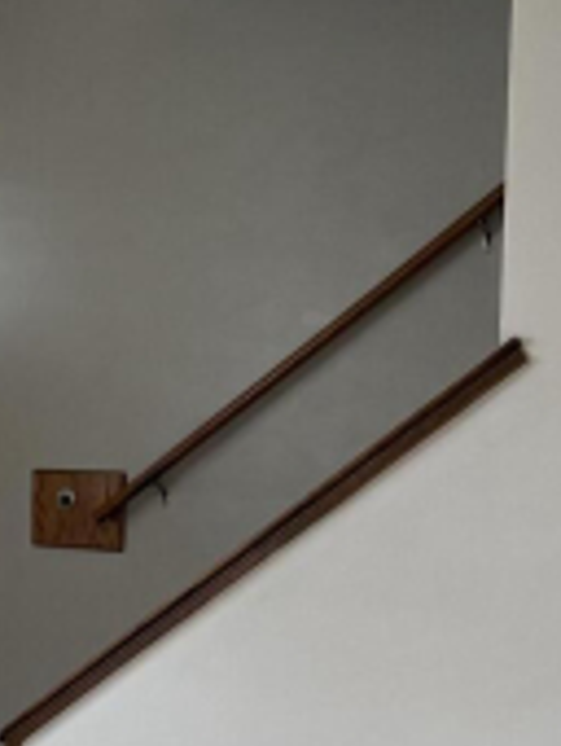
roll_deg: -0.4
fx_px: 2026
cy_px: 511
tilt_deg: -5.2
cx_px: -443
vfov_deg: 20.7
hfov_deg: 14.0
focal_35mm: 94
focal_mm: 6.76
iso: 250
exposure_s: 1/120
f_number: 1.78
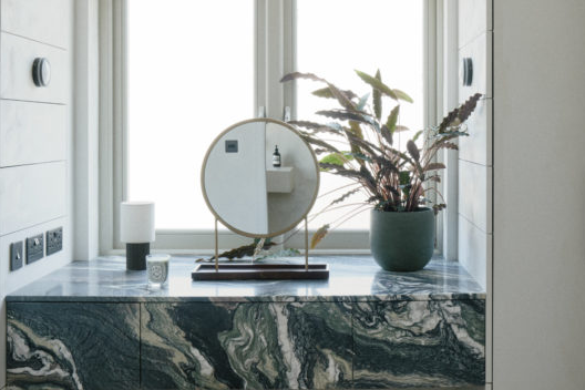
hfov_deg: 40.9
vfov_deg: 27.9
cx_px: 361
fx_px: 780
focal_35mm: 48
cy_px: 124
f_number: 11
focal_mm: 22
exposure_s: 1/6
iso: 160
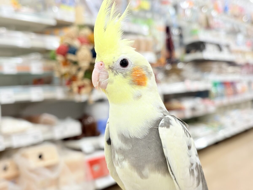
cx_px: 126
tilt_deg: -1.3
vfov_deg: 28.0
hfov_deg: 36.8
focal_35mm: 52
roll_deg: +1.9
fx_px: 380
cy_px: 95
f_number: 1.6
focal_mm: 5.96
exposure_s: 1/50
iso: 50
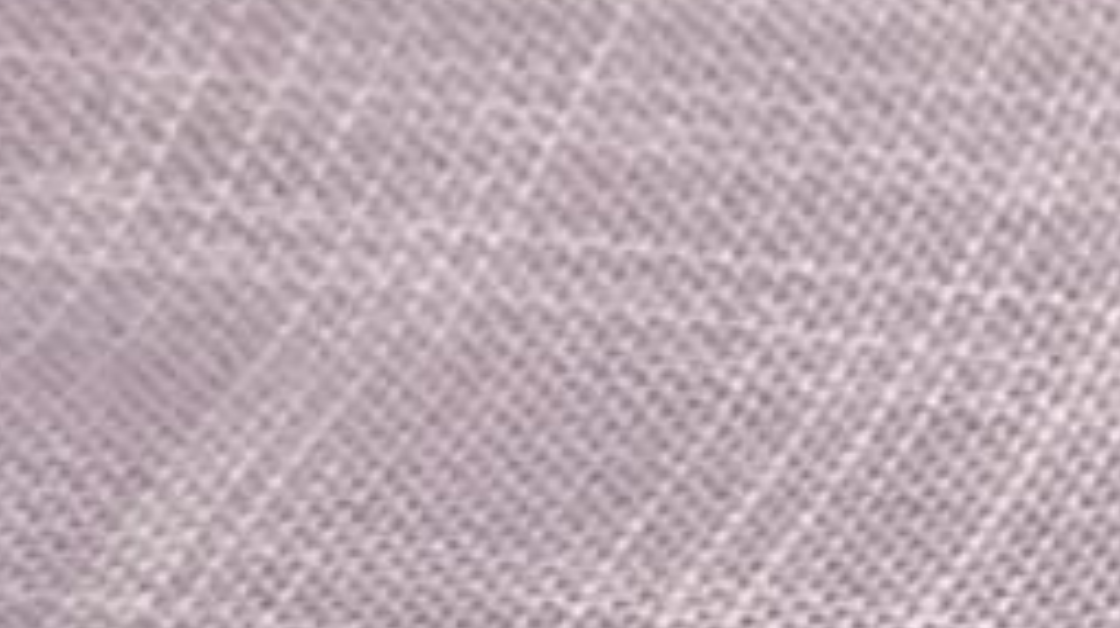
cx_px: 1124
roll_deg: +6.4
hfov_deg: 4.7
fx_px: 13503
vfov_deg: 2.6
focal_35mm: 455
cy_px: 2604
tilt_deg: -41.5
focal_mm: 6
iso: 25
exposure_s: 1/195
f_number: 2
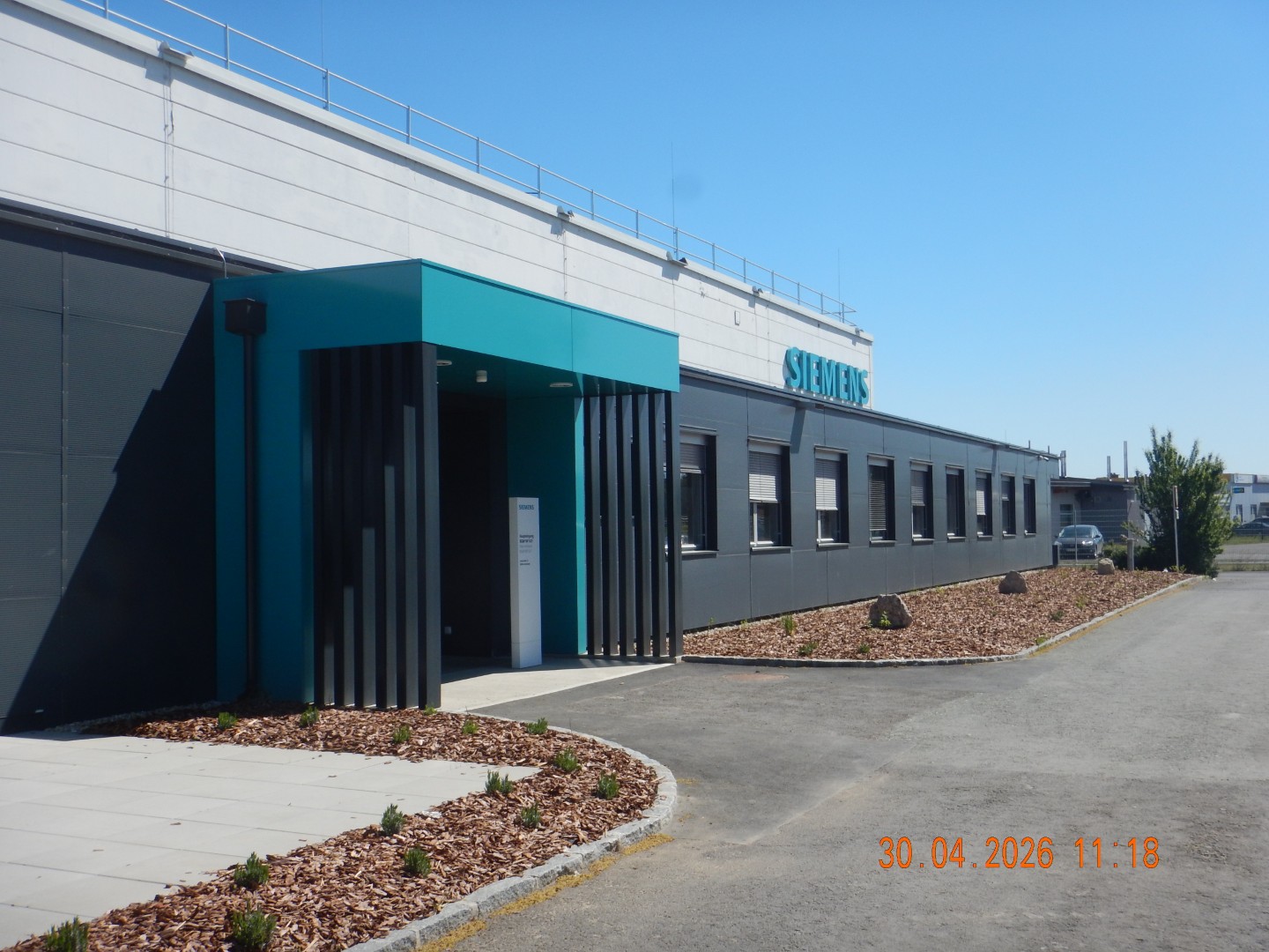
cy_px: 476
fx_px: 1466
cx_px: 634
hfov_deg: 46.8
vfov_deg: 36.0
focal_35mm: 40
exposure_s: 1/1000
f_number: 4.2
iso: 125
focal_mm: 7.2
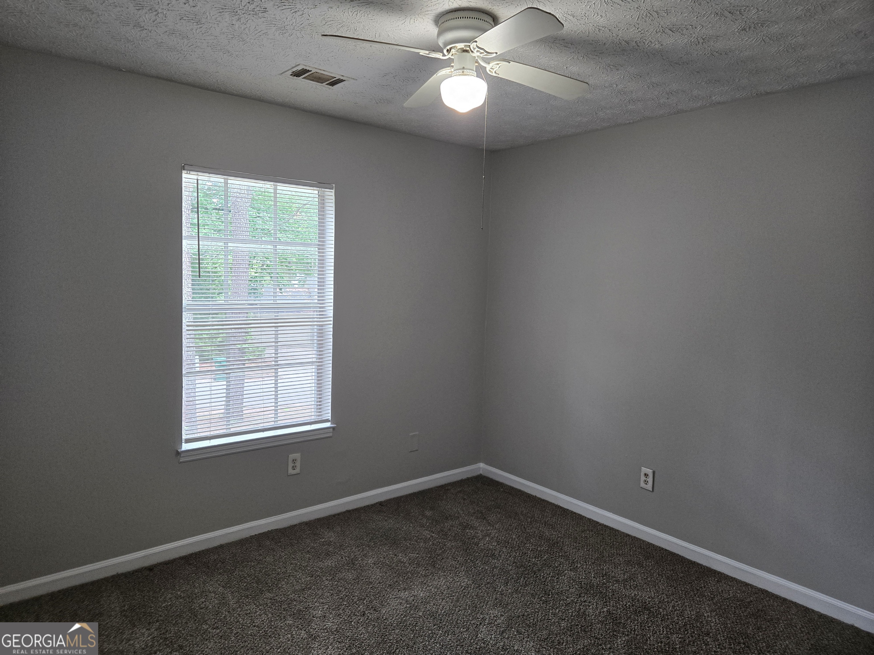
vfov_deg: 58.9
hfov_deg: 73.9
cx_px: 437
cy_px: 328
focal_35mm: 23
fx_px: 581
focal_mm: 5.4
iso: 200
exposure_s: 1/120
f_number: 1.8
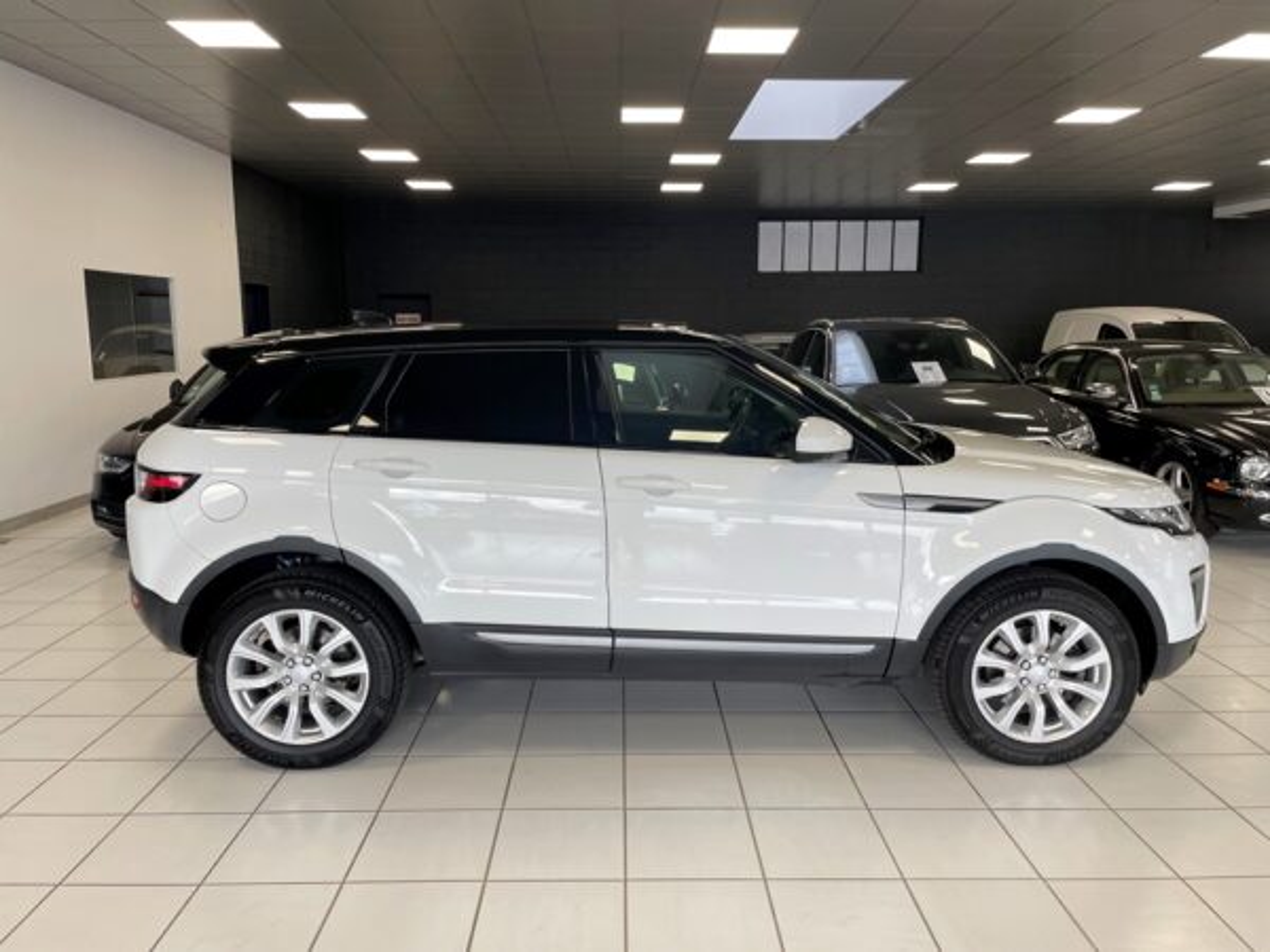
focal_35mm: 26
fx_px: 954
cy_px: 476
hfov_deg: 67.3
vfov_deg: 53.1
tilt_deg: -8.7
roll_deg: +0.3
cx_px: 635
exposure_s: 1/121
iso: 80
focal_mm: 4.2
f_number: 1.6
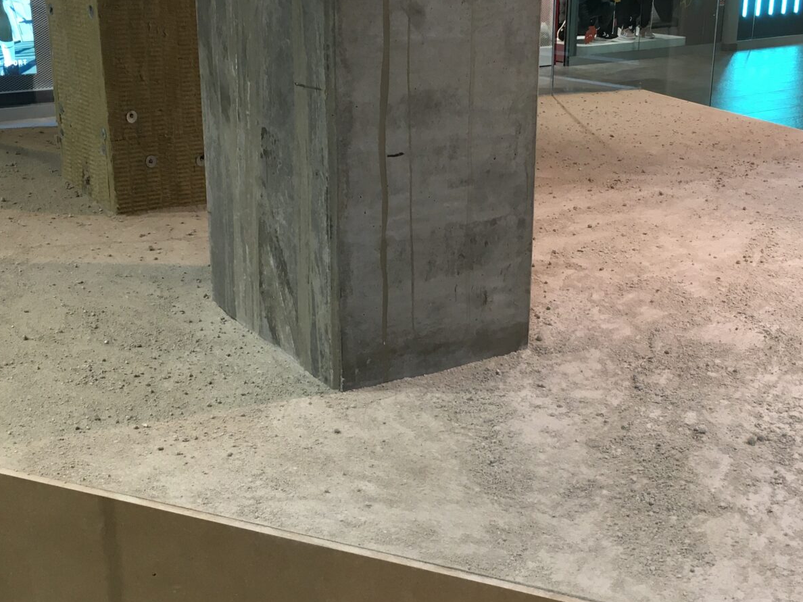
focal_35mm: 50
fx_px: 1160
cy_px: 307
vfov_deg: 29.1
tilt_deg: -19.1
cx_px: 417
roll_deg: -1.0
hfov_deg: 38.2
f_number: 2.2
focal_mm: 4.15
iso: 32
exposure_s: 1/33
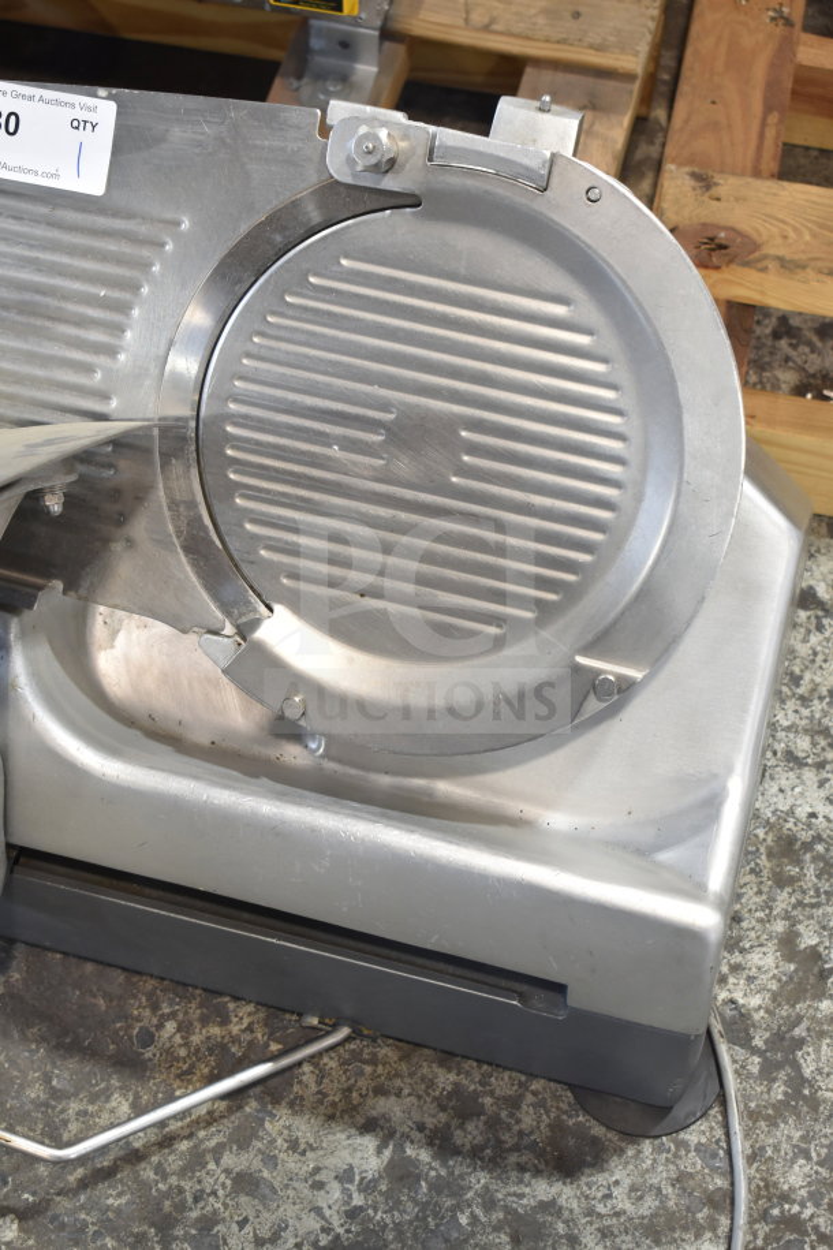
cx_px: 416
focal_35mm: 60
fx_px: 2082
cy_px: 625
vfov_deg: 33.4
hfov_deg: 22.6
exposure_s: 1/60
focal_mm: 40
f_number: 5
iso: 720
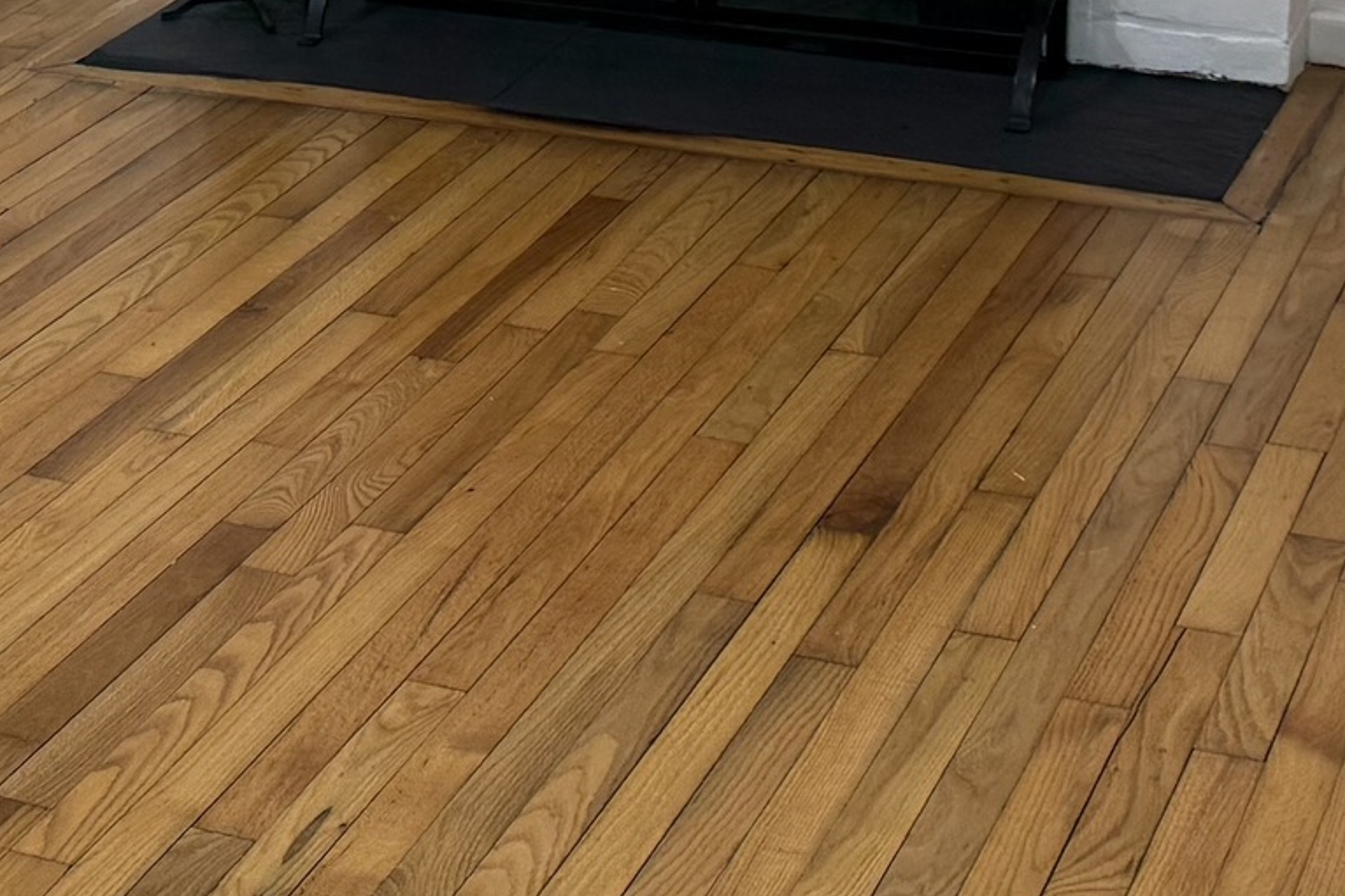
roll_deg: +1.4
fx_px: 3735
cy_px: -235
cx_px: -18
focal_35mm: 100
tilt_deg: -10.7
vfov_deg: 13.2
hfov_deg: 19.8
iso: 100
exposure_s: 1/60
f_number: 1.78
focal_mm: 6.76
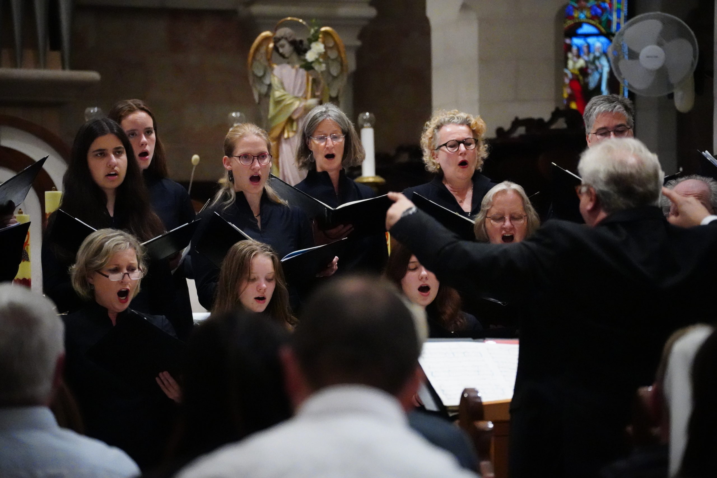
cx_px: 358
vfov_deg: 7.8
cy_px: 239
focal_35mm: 176
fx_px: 3505
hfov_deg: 11.7
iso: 32000
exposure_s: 1/640
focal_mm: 176
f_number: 5.6
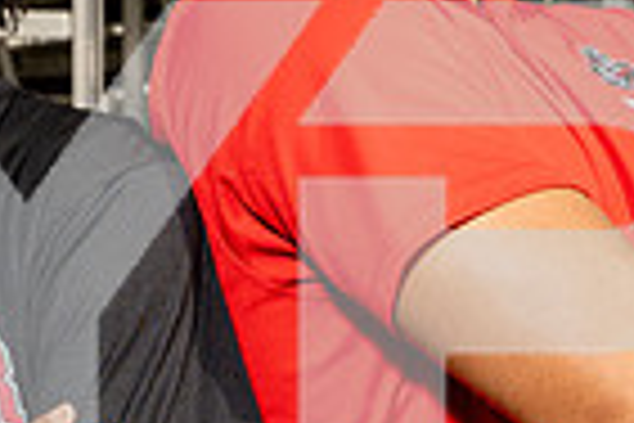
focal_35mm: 177
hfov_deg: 11.6
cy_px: 241
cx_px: 211
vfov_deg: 7.8
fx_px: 3117
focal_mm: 43
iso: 100
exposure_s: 1/250
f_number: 8
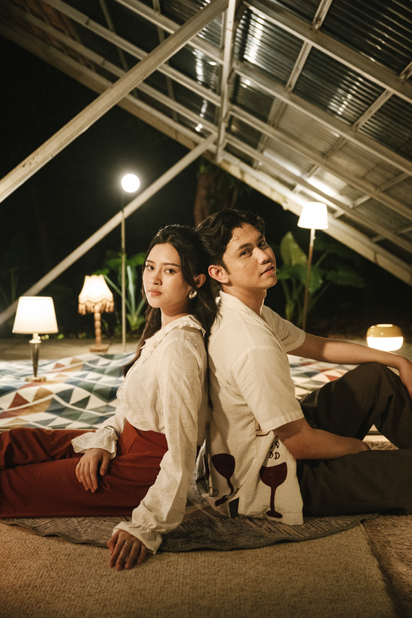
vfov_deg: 53.1
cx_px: 206
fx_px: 618
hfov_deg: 36.9
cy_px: 309
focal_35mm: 36
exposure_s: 1/100
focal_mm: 36
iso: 3200
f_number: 2.8
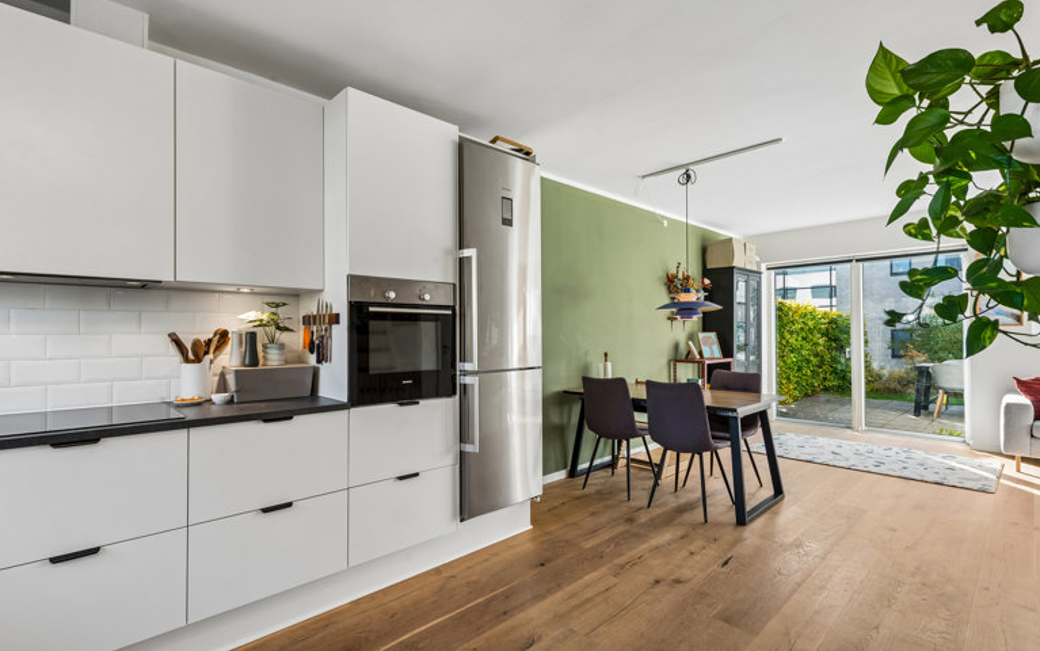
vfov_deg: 68.0
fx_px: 482
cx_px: 506
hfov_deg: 94.3
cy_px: 334
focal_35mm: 17
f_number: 10
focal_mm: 16
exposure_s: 1/13
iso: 250
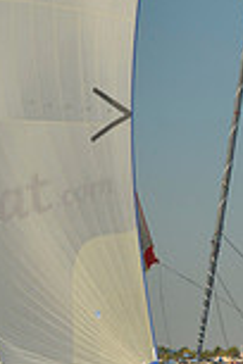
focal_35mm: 265
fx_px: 2683
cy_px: 64
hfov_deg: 5.2
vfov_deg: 7.8
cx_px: 237
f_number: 7.1
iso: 200
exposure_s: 1/640
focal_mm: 70
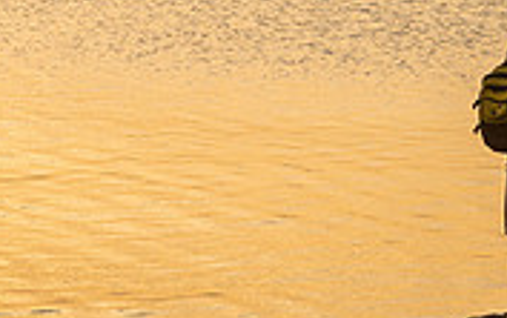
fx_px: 8036
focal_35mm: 581
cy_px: 327
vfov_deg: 2.3
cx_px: 538
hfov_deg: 3.6
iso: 640
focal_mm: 135
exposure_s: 1/4000
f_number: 5.6
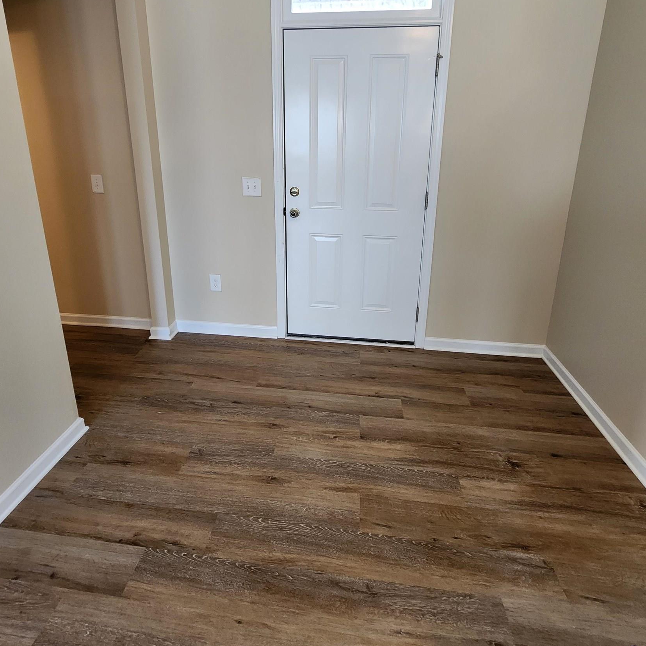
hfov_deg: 87.4
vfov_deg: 85.3
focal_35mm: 16
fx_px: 338
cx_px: 315
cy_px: 233
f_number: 2.2
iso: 320
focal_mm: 2.2
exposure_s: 1/40
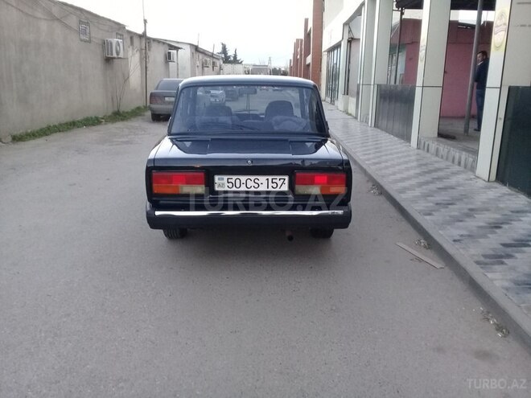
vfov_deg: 45.4
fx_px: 476
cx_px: 266
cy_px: 199
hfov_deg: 58.4
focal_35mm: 31
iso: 100
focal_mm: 3.3
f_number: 2.2
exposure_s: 1/33
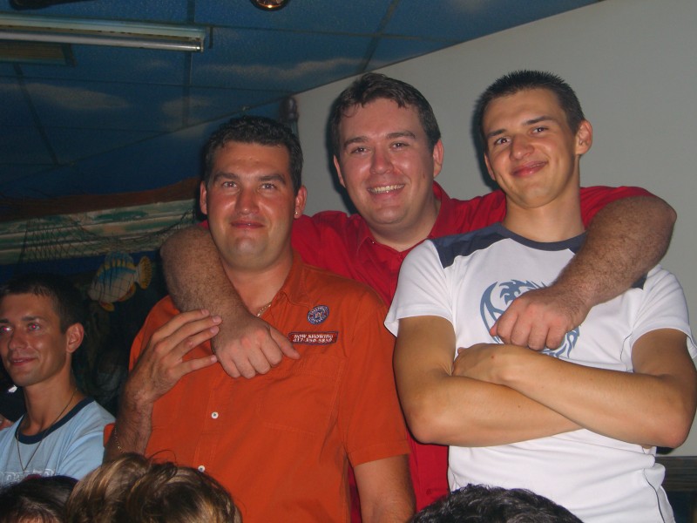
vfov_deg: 25.7
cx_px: 348
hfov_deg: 33.8
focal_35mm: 57
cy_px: 262
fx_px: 1148
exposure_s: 1/60
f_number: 3.6
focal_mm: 11.8
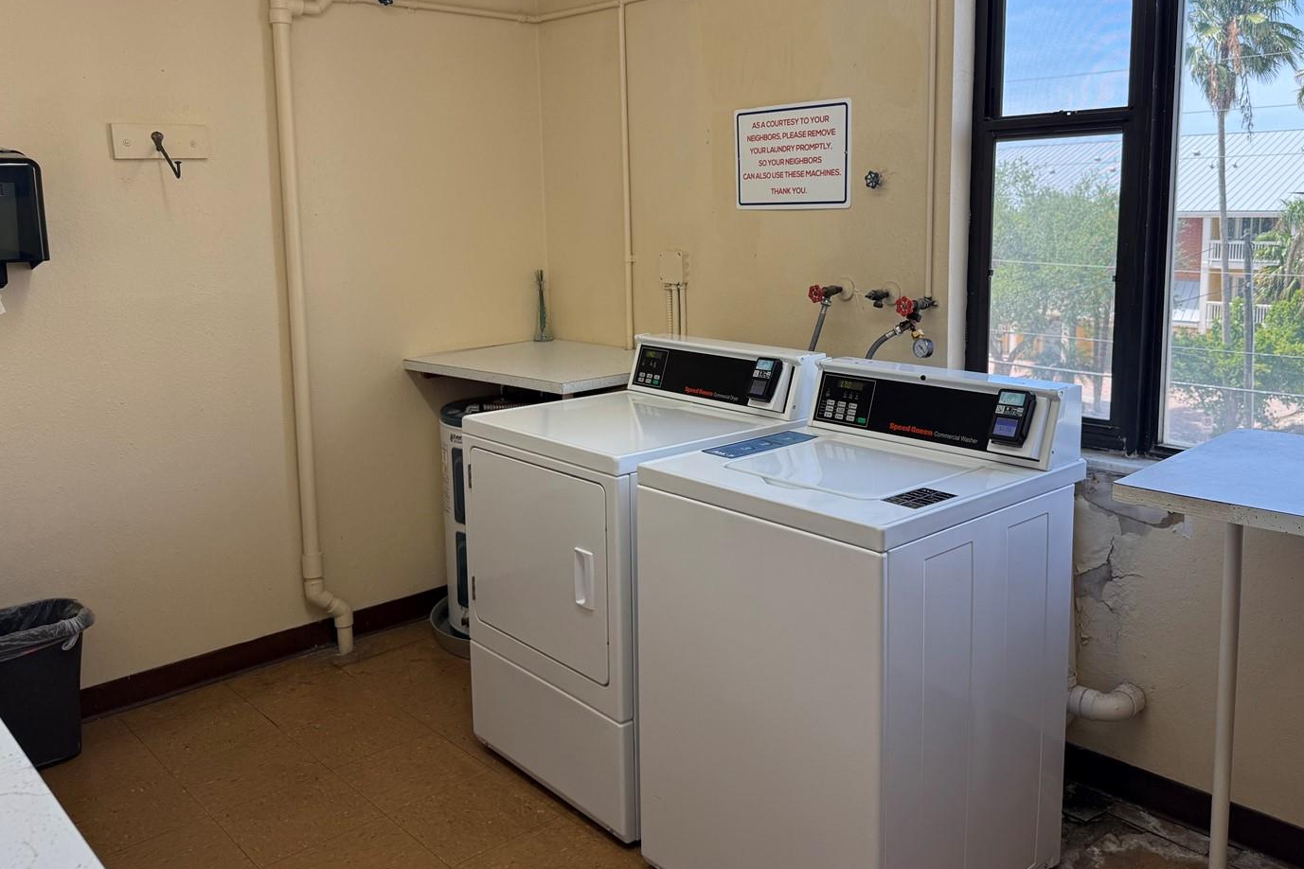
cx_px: 720
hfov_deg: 63.5
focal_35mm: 29
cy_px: 349
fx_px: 1050
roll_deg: +1.1
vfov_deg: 44.7
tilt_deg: -7.7
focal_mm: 6.76
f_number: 1.78
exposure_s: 1/348
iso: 100
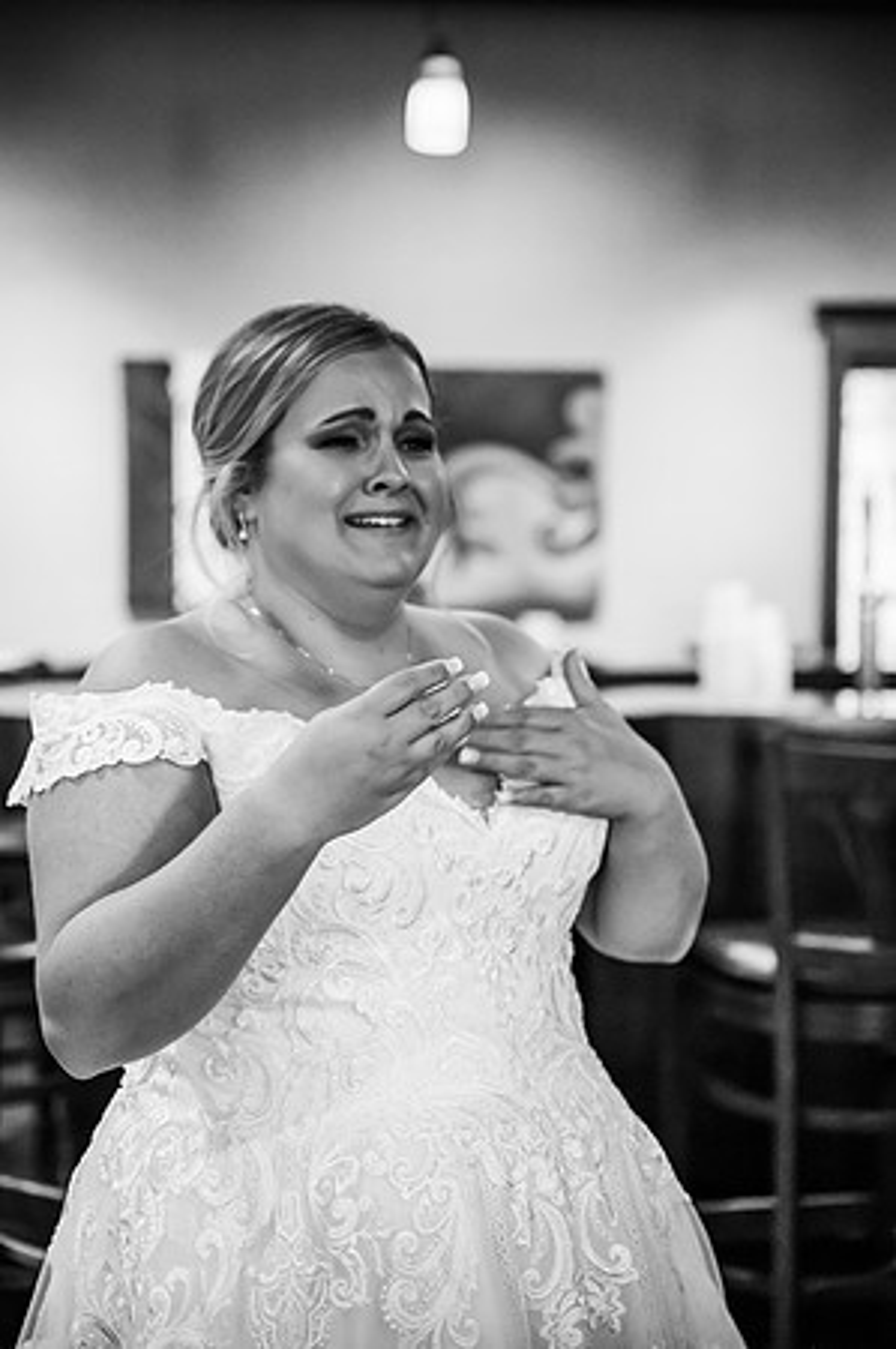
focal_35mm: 60
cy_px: 674
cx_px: 448
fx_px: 2245
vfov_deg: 33.4
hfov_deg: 22.6
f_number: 2.8
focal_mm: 60
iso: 2000
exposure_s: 1/200
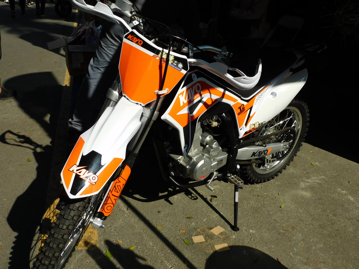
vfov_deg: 40.7
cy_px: 134
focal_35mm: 35
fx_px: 363
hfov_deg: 52.6
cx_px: 180
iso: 125
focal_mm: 6.3
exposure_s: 1/1250
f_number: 3.8
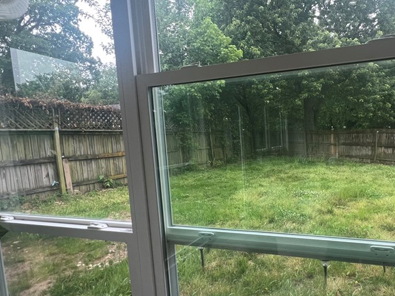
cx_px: 280
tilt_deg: -5.7
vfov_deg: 58.7
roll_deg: +3.5
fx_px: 262
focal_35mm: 23
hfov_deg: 70.5
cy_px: 164
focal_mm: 1.57
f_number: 1.8
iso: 80
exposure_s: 1/99
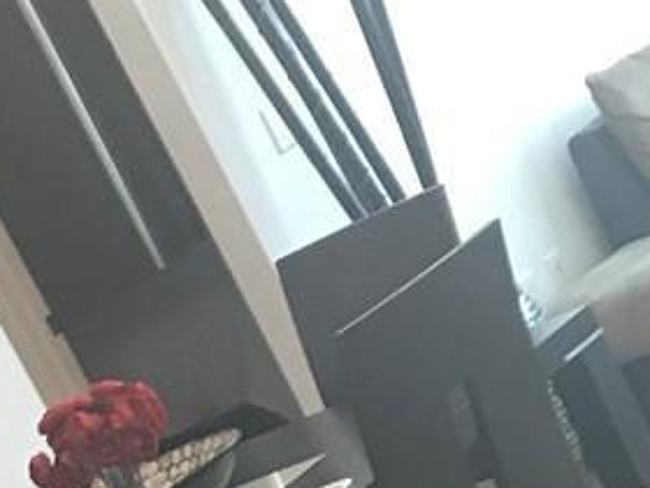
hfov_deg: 12.3
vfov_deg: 8.7
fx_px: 3004
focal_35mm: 160
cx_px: 195
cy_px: 1055
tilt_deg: -16.7
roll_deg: +29.7
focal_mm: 3.99
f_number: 1.8
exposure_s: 1/15
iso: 50
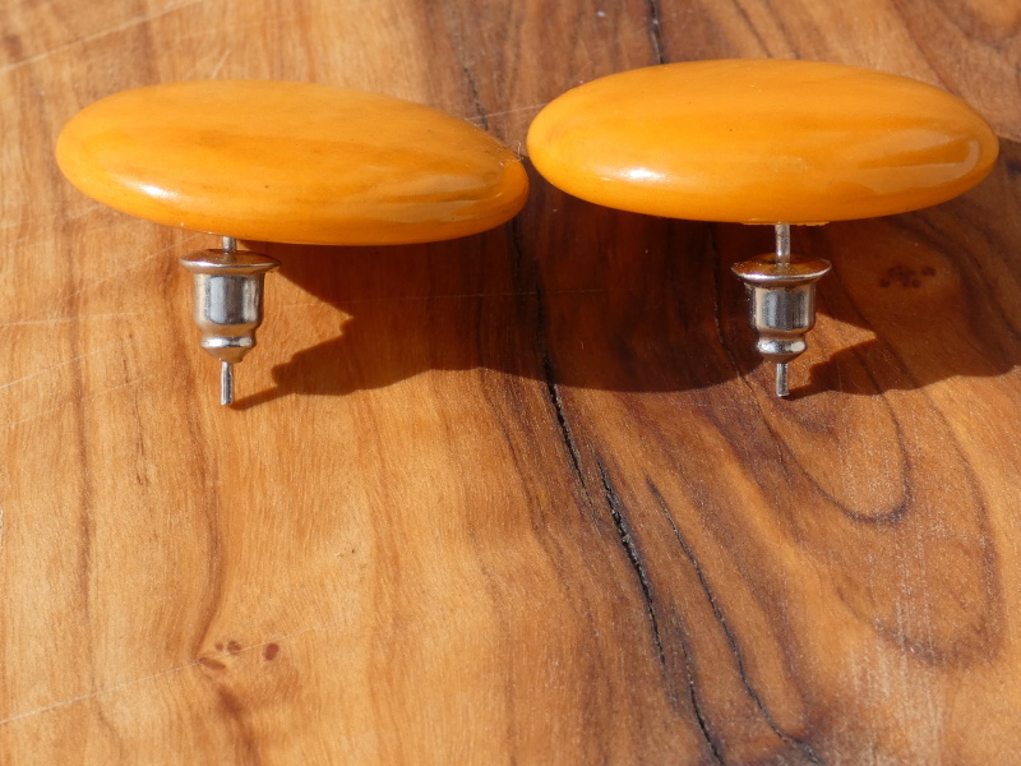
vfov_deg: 12.8
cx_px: 510
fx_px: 3421
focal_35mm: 116
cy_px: 383
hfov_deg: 17.0
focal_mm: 14.1
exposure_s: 1/500
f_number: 4.5
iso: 80
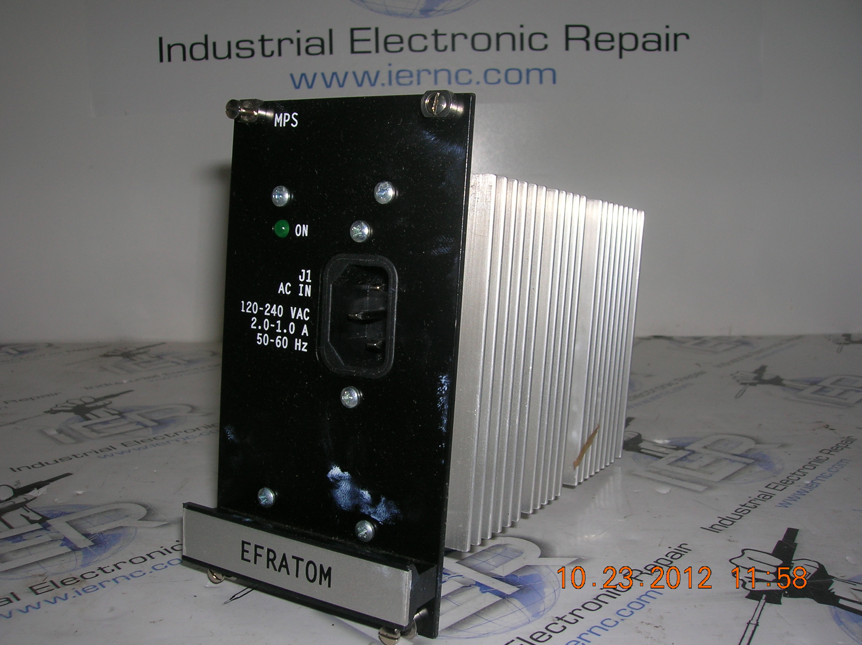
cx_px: 431
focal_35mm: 34
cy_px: 322
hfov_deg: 54.0
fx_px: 846
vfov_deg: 41.7
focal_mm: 5.7
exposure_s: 1/60.1
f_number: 4.9
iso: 50
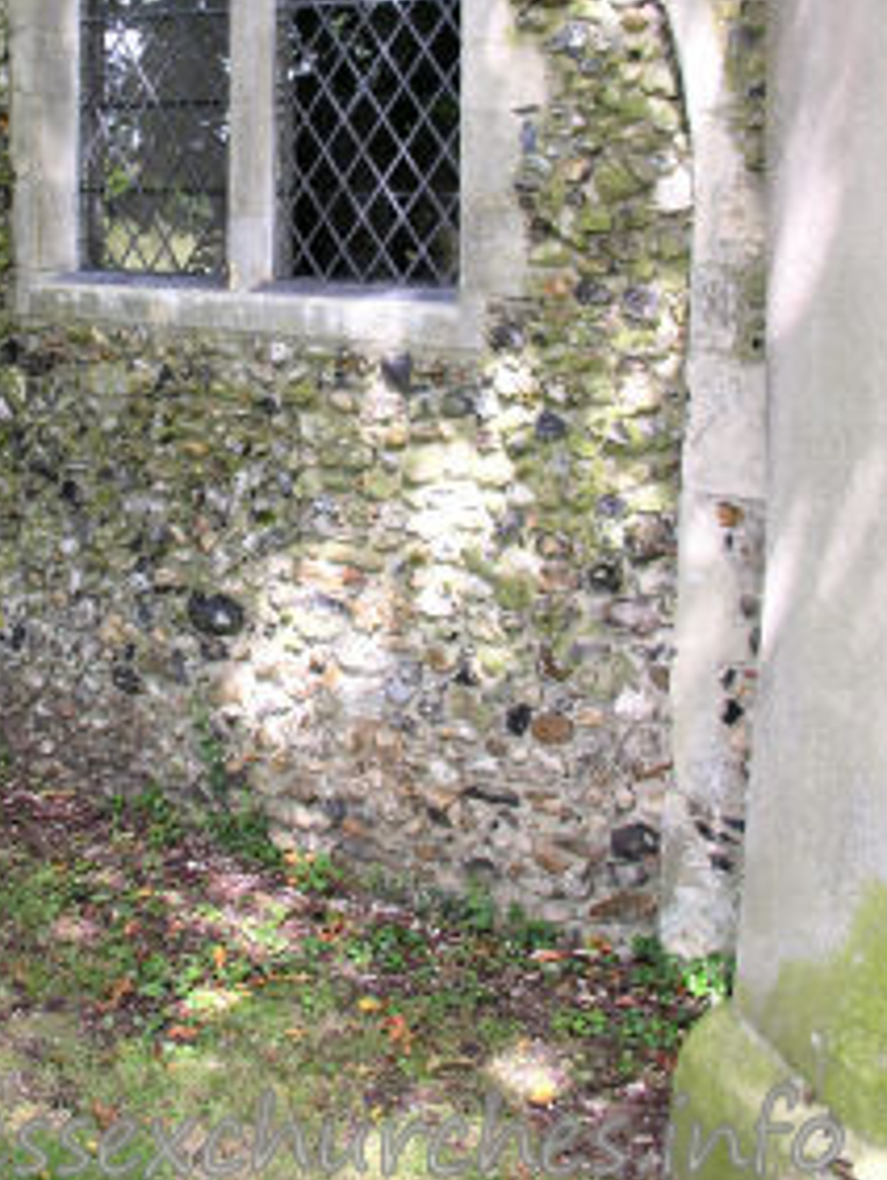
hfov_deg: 25.3
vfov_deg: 33.0
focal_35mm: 57
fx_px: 1944
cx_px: 195
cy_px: 285
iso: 50
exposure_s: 1/38.5
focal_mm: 8.9
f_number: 3.2
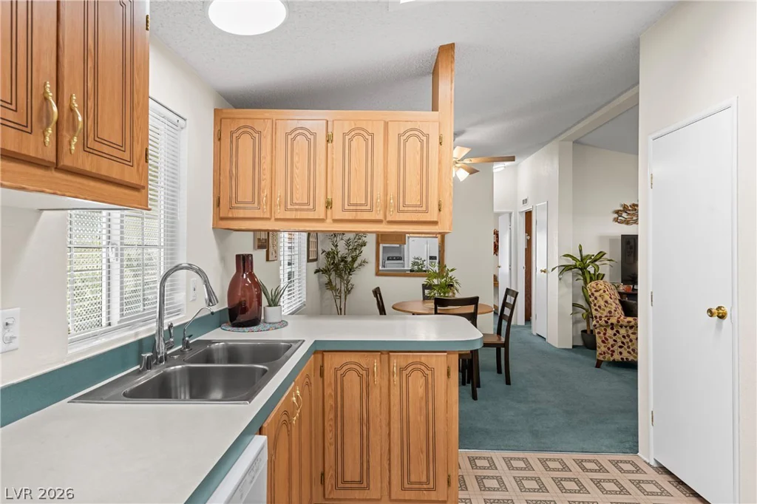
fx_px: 399
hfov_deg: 86.9
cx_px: 378
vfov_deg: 64.5
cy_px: 252
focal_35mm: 19
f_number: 8
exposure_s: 1/400
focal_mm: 19
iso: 400
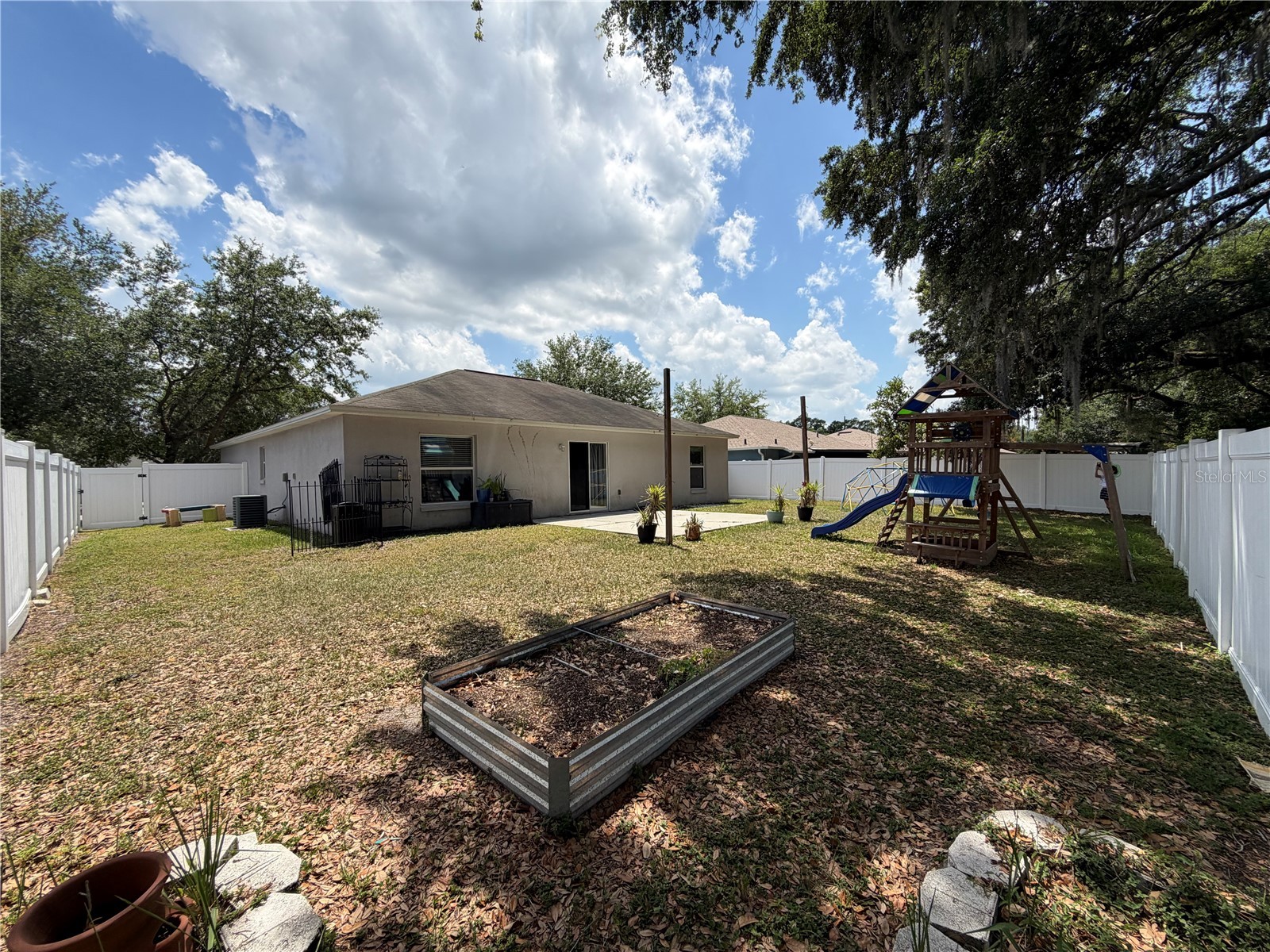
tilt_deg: -1.0
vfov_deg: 85.7
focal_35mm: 14
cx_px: 635
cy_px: 476
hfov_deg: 102.1
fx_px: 514
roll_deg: +1.6
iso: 20
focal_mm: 2.22
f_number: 2.2
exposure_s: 1/876
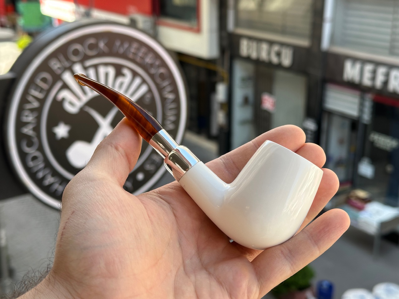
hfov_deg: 39.7
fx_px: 553
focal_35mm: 48
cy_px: 150
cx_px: 200
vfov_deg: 30.3
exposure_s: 1/484
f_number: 1.78
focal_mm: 6.86
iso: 64
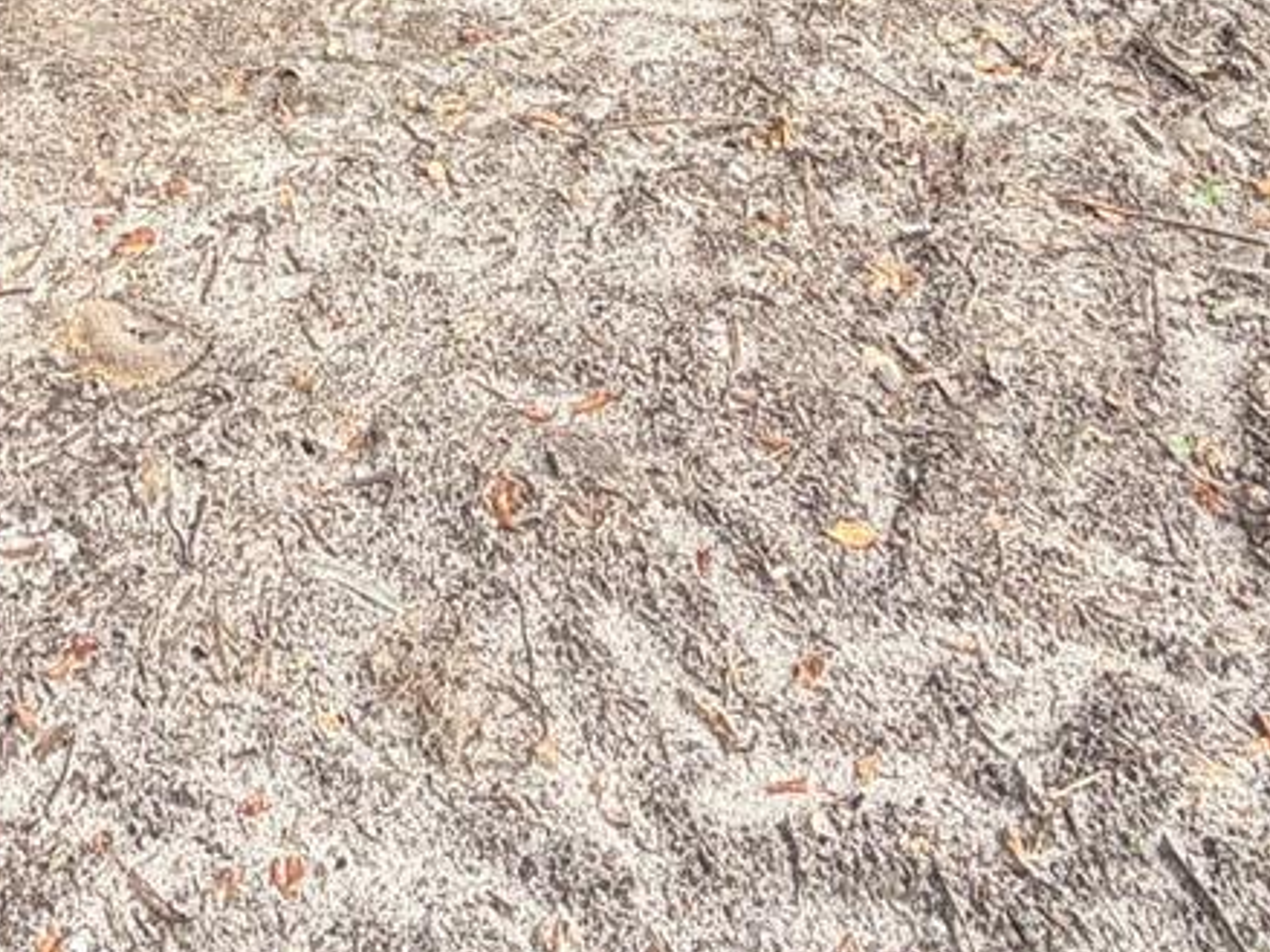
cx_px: 234
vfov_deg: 21.0
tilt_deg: -4.7
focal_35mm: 51
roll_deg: +0.9
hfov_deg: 36.1
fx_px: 1871
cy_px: -697
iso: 80
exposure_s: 1/121
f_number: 2.2
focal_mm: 2.22
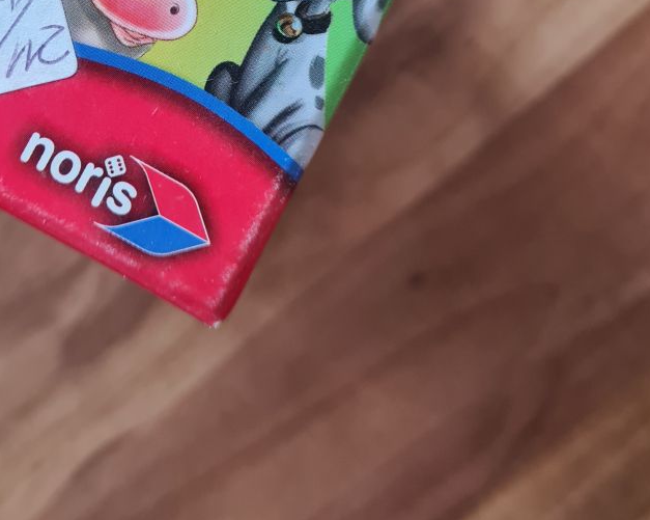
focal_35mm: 54
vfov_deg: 26.4
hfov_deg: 33.9
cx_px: 151
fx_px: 1038
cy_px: -15
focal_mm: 5.4
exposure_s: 1/50
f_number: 1.8
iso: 320
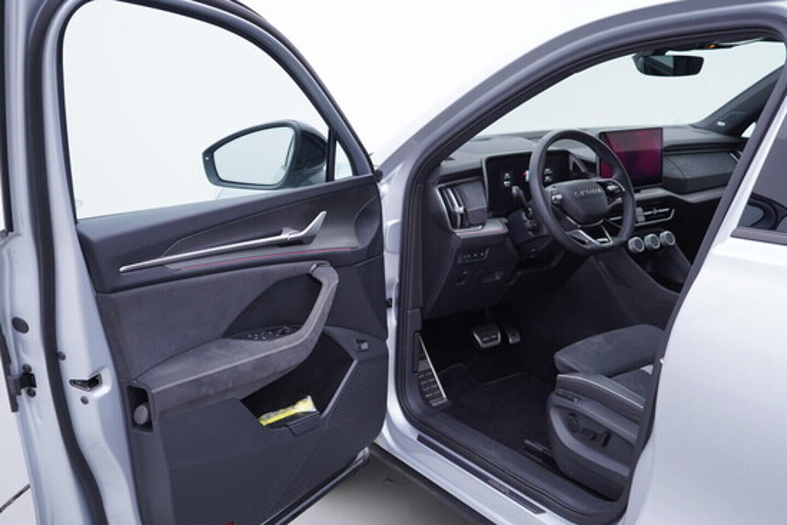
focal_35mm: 36
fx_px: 787
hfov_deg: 53.1
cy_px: 262
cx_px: 394
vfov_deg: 36.9
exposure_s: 1/50
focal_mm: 24
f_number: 3.2
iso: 125
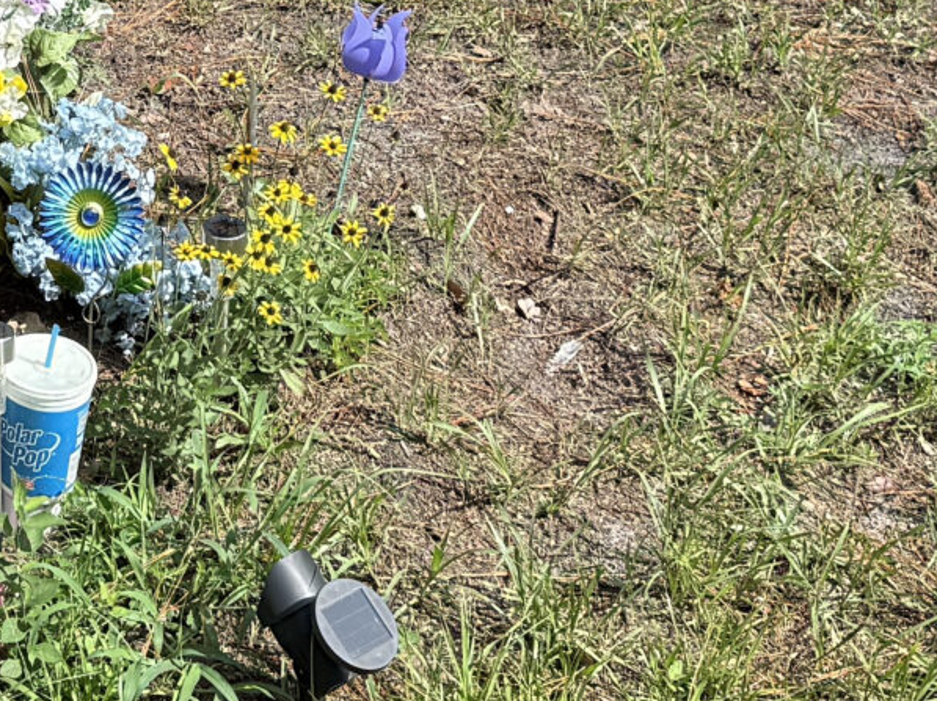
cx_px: -118
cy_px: -450
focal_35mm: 103
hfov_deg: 18.3
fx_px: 2786
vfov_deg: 13.3
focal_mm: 6.76
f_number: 1.78
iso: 80
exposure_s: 1/1250
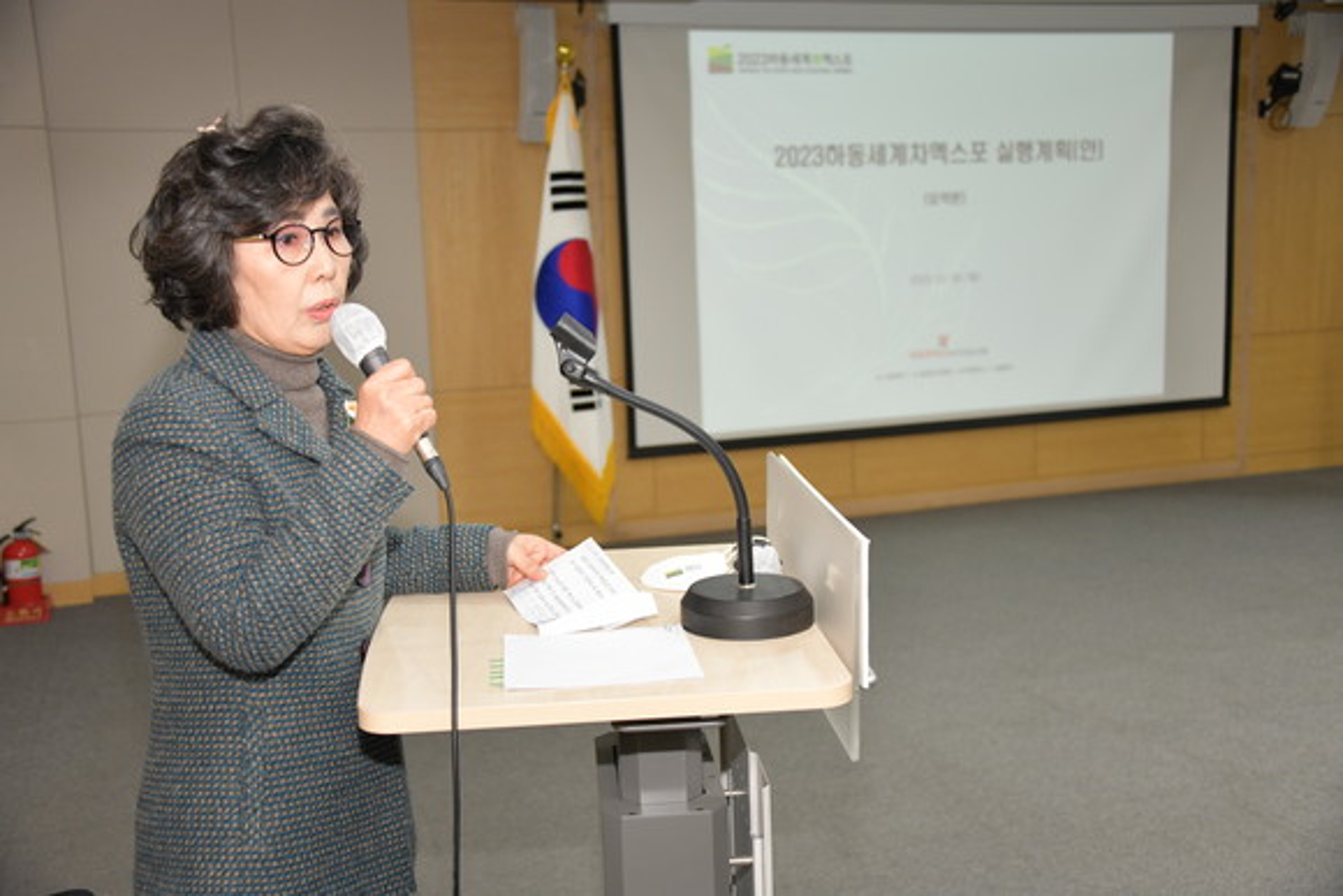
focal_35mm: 40
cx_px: 672
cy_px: 448
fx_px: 1493
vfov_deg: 33.4
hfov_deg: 48.4
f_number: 4
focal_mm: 40
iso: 1600
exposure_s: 1/400
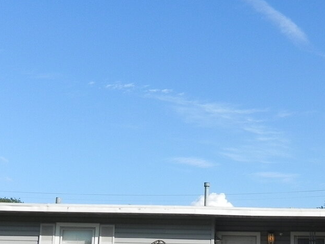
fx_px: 563
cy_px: 202
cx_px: 246
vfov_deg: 24.0
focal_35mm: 60
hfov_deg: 31.6
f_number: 7.1
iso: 160
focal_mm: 4.6
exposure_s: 1/370
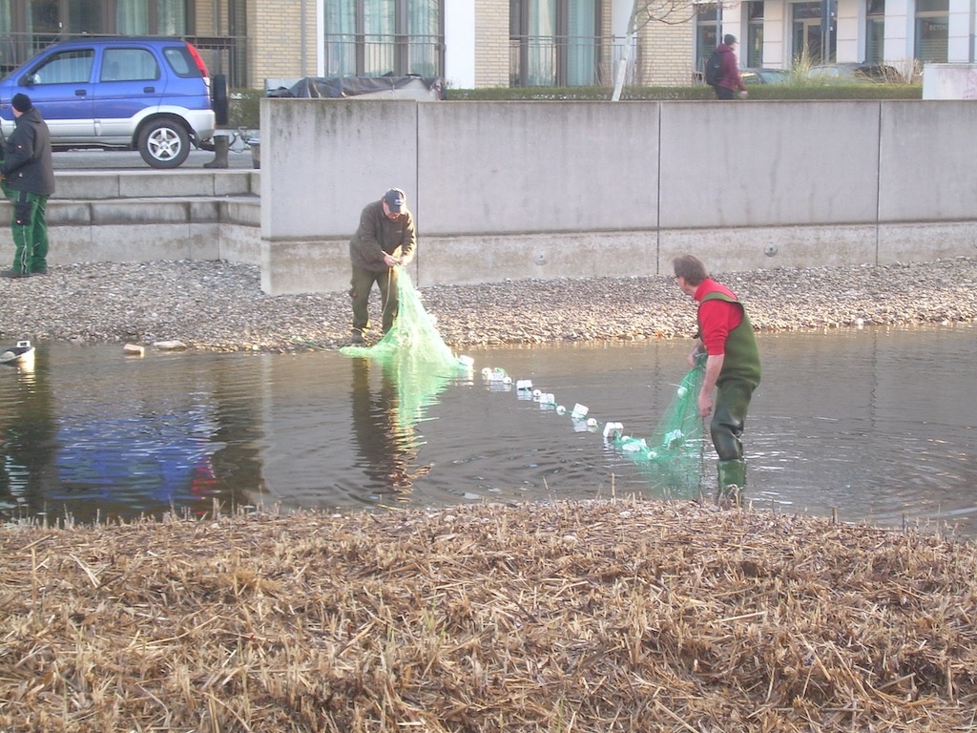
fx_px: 2653
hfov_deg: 20.9
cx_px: 488
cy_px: 366
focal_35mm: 94
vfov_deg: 15.7
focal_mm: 16
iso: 50
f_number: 4.4
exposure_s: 1/30
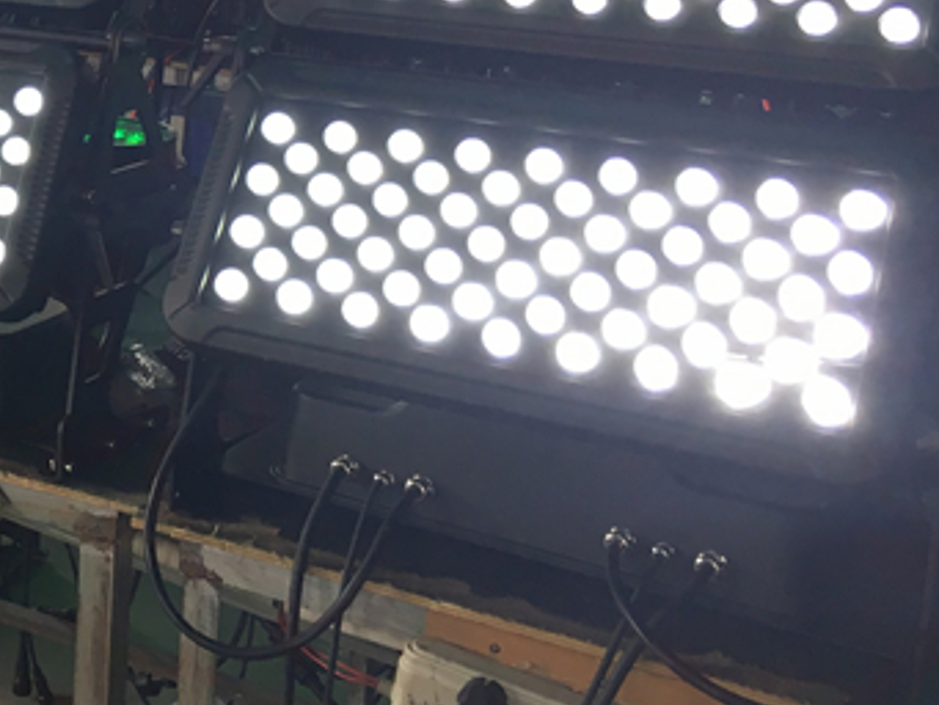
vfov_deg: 21.1
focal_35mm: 68
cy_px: 61
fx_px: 1845
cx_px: -77
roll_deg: -1.7
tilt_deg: -10.1
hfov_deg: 26.4
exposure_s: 1/33
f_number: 2.2
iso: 32
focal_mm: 4.15
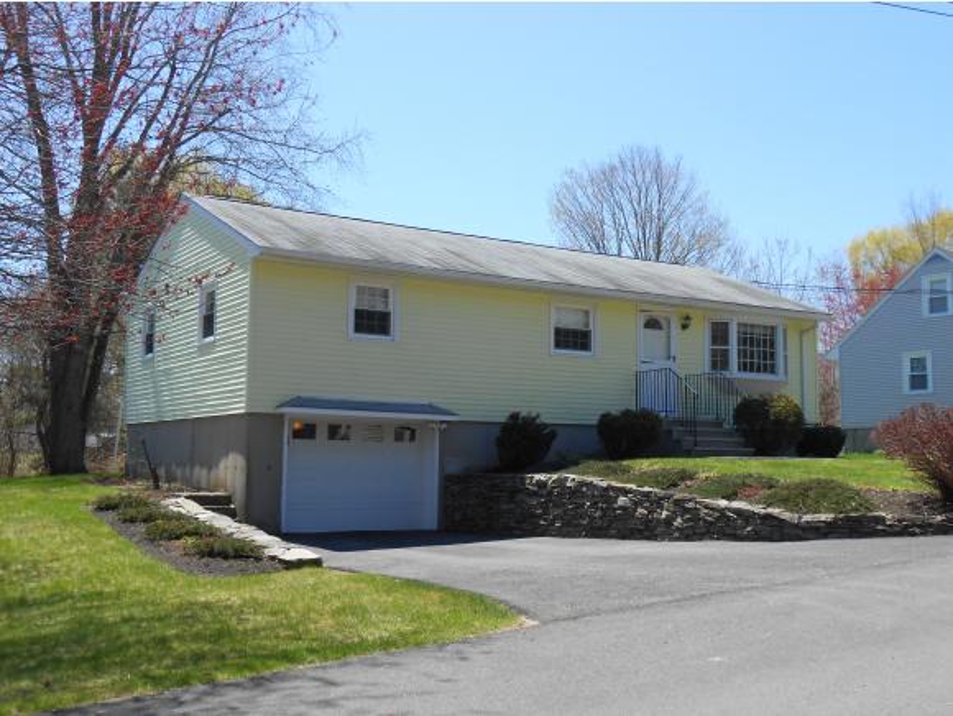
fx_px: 1047
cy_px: 358
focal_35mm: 38
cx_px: 476
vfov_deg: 37.8
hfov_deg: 48.9
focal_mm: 6.8
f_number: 4.2
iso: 80
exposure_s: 1/400
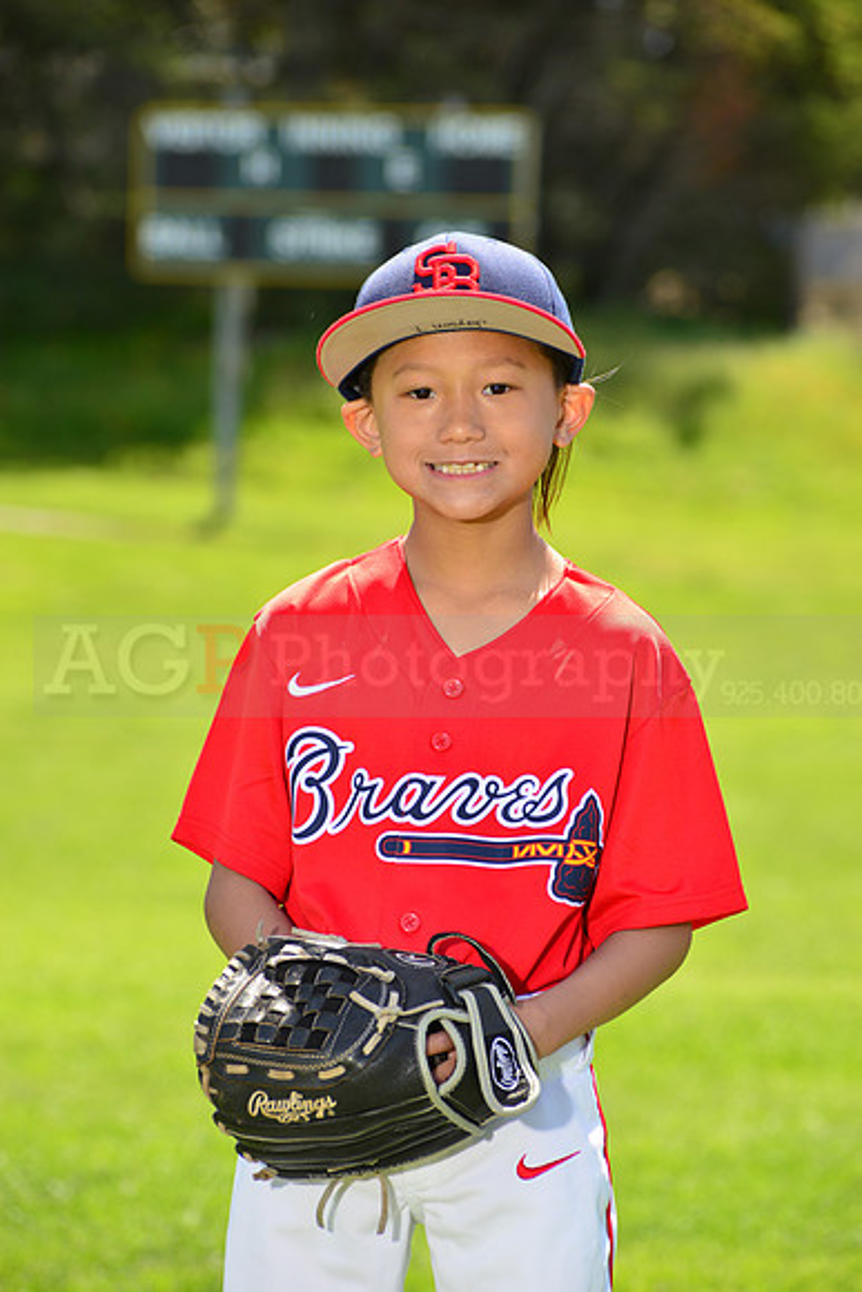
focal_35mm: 170
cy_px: 646
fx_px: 6102
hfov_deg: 8.1
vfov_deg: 12.1
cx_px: 431
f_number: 8
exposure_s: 1/250
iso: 200
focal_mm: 170
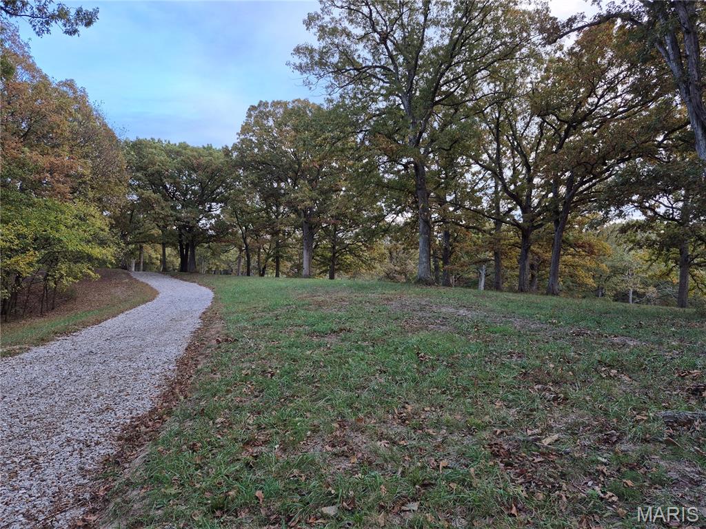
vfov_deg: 58.9
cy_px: 264
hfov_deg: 73.9
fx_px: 469
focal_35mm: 23
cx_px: 353
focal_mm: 5.4
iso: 40
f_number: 1.8
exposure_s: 1/180
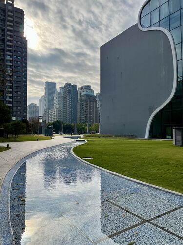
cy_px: 122
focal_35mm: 26
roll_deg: -0.5
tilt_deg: +1.9
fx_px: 183
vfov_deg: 67.3
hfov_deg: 53.1
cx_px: 92
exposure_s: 1/6494
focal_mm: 5.1
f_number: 1.6
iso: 50
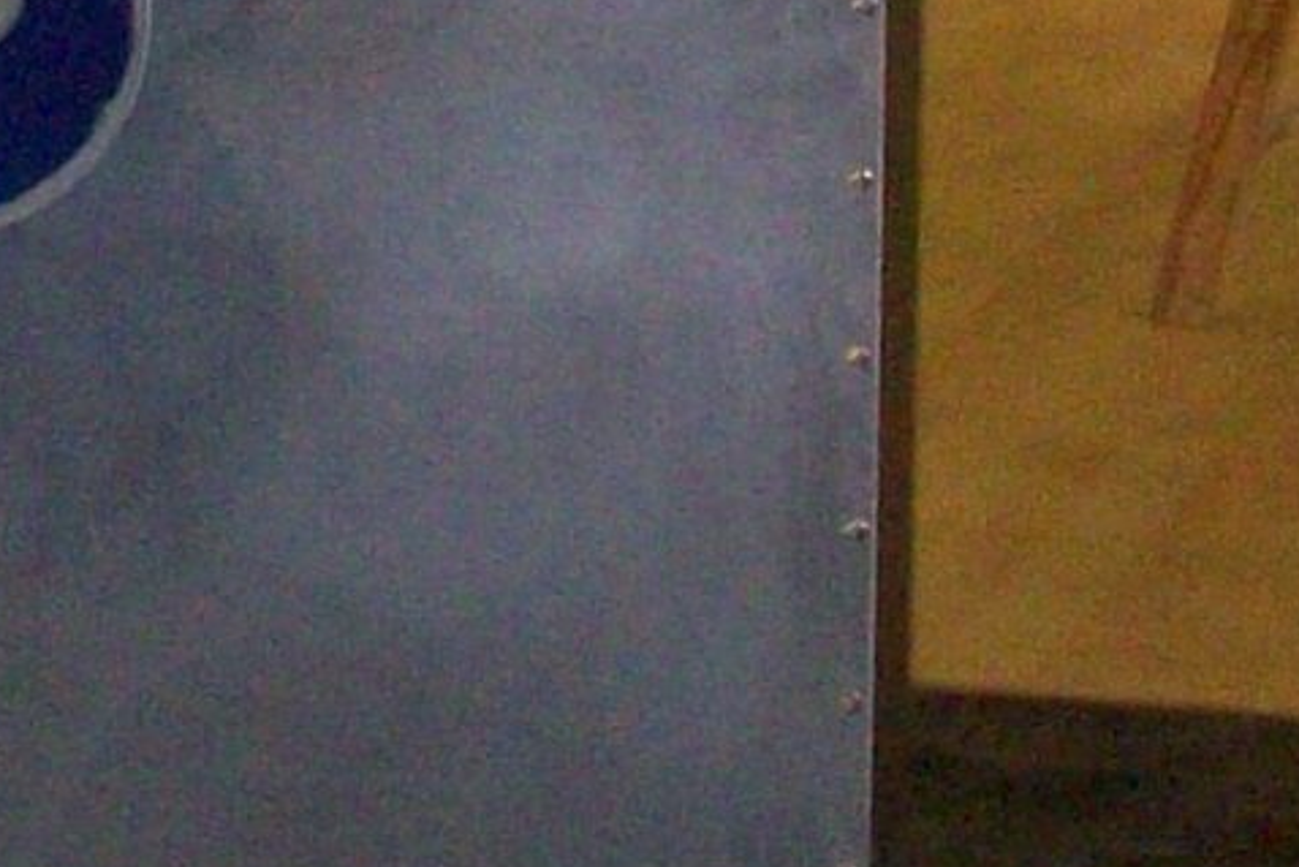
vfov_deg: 6.4
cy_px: -1101
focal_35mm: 206
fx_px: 7435
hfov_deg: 9.6
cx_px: -861
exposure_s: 1/64
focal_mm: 6.2
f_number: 2.8
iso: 200
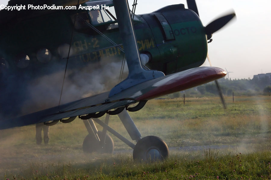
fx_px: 880
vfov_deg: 11.7
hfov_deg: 17.5
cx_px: 136
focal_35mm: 117
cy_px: 90
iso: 800
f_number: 10
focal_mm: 78
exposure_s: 1/800
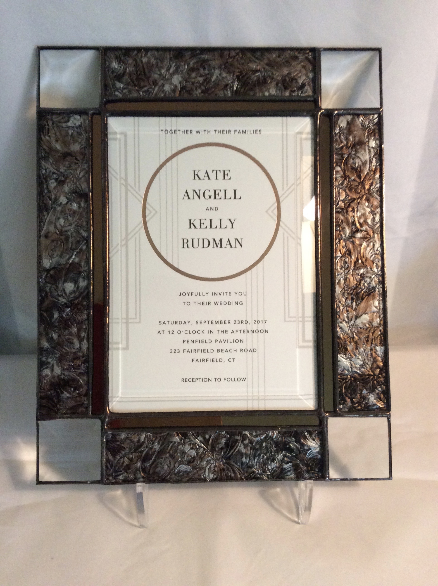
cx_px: 219
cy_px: 293
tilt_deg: -48.7
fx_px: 541
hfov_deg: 44.1
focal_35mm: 32
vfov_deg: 56.9
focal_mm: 3.3
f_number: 2.4
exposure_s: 1/24
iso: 250
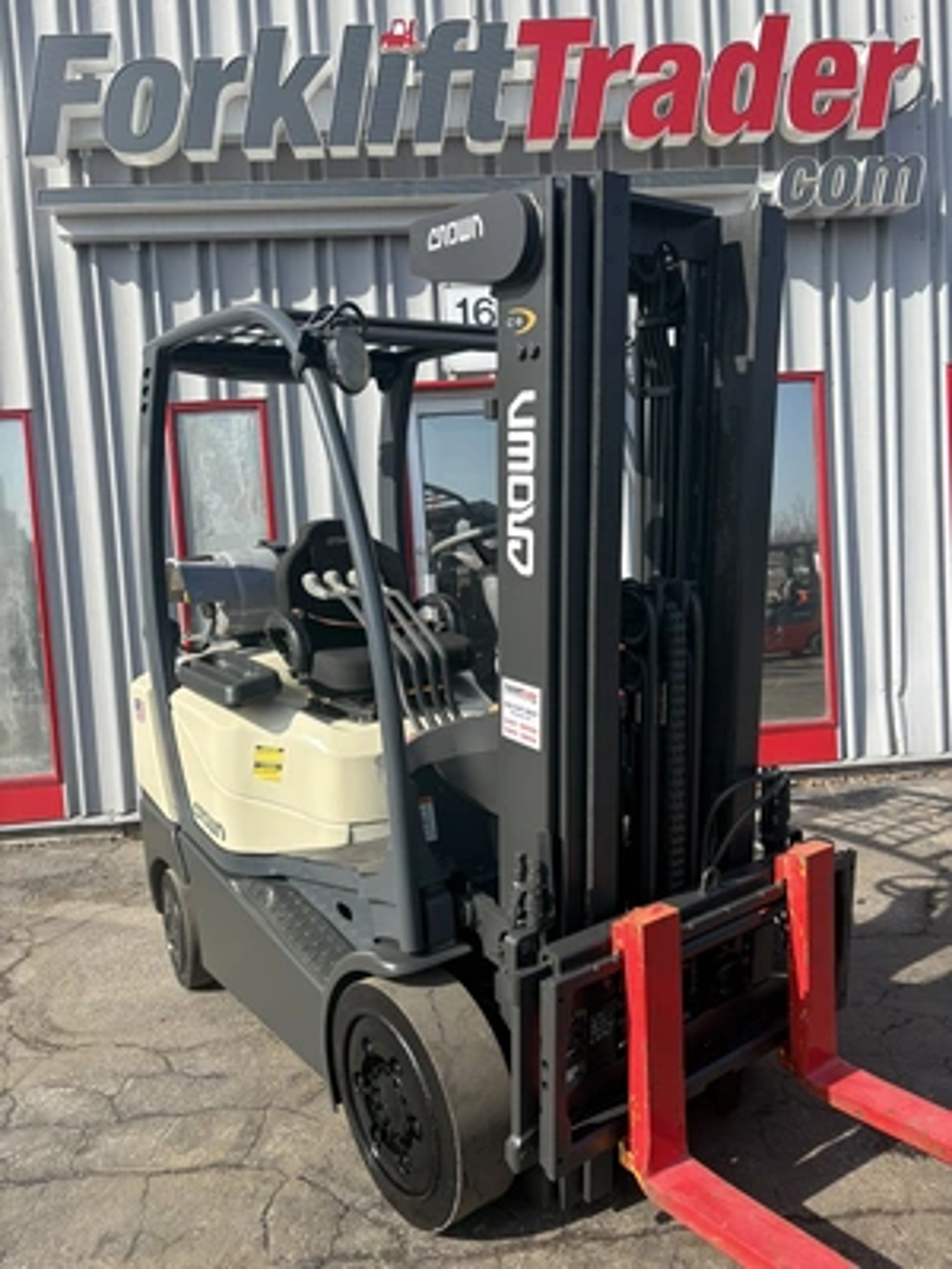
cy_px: 634
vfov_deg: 67.3
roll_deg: +3.6
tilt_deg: -2.7
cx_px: 476
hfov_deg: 53.1
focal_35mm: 26
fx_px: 953
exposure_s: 1/2208
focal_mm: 5.96
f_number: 1.6
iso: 50
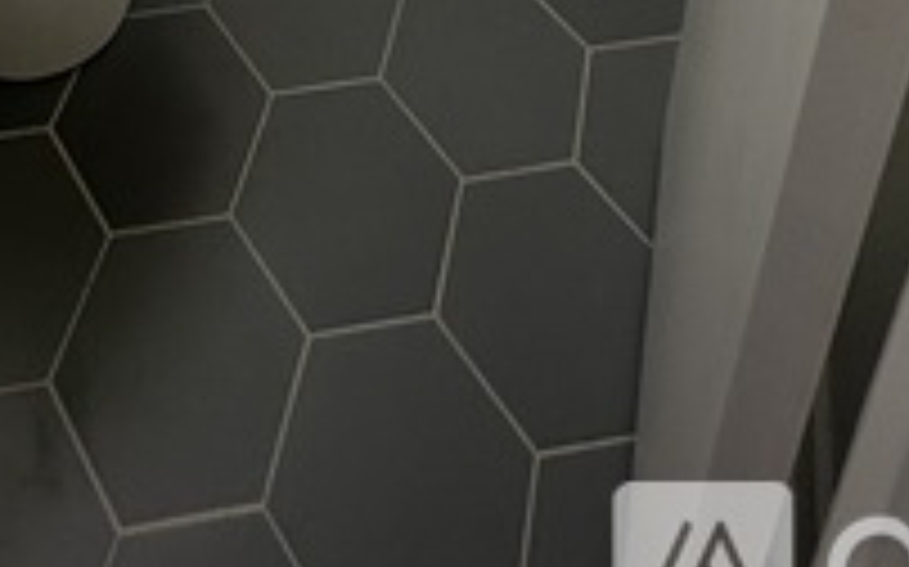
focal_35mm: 49
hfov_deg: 39.8
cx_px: 216
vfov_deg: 14.5
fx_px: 1213
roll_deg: +1.0
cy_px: -839
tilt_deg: -21.8
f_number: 2.2
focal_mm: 2.22
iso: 64
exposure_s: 1/120
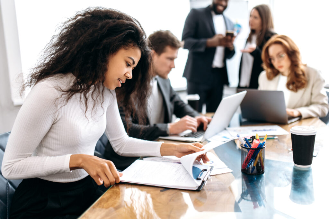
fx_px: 320
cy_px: 110
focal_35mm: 35
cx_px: 164
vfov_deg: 37.8
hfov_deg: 54.5
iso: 640
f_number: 1.4
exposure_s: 1/125
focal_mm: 35
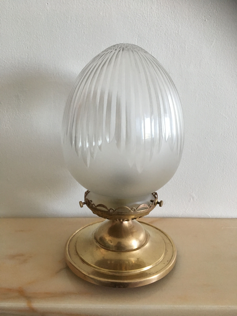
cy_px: 158
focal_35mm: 29
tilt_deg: -17.0
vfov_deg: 61.7
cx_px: 118
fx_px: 265
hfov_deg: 48.2
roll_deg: +1.6
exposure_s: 1/33
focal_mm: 4.15
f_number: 2.2
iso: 200
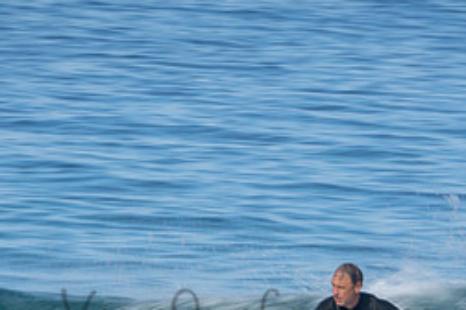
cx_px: 251
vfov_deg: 0.8
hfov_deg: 1.2
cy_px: 302
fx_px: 22327
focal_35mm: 1725
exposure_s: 1/30
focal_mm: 500
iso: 100
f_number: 25
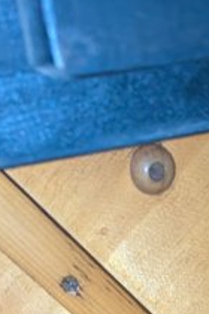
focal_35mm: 89
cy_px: 501
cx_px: 244
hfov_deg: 14.9
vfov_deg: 19.3
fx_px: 775
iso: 640
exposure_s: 1/24
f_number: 1.89
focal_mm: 5.43
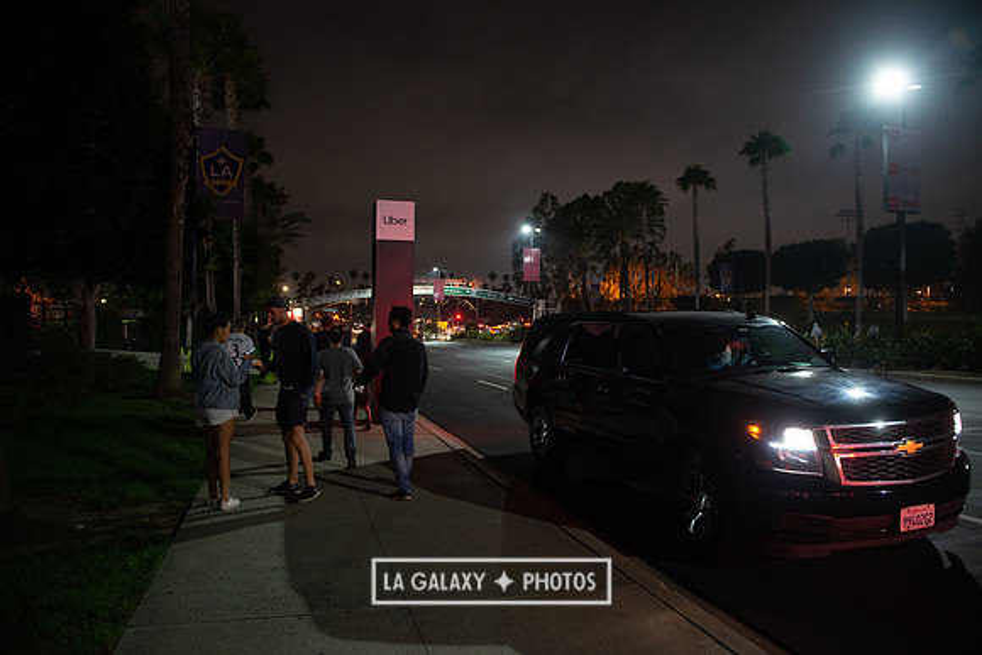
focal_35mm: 24
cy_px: 328
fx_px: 655
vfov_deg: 53.2
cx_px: 491
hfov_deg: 73.7
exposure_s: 1/40
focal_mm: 24
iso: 1800
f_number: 2.8
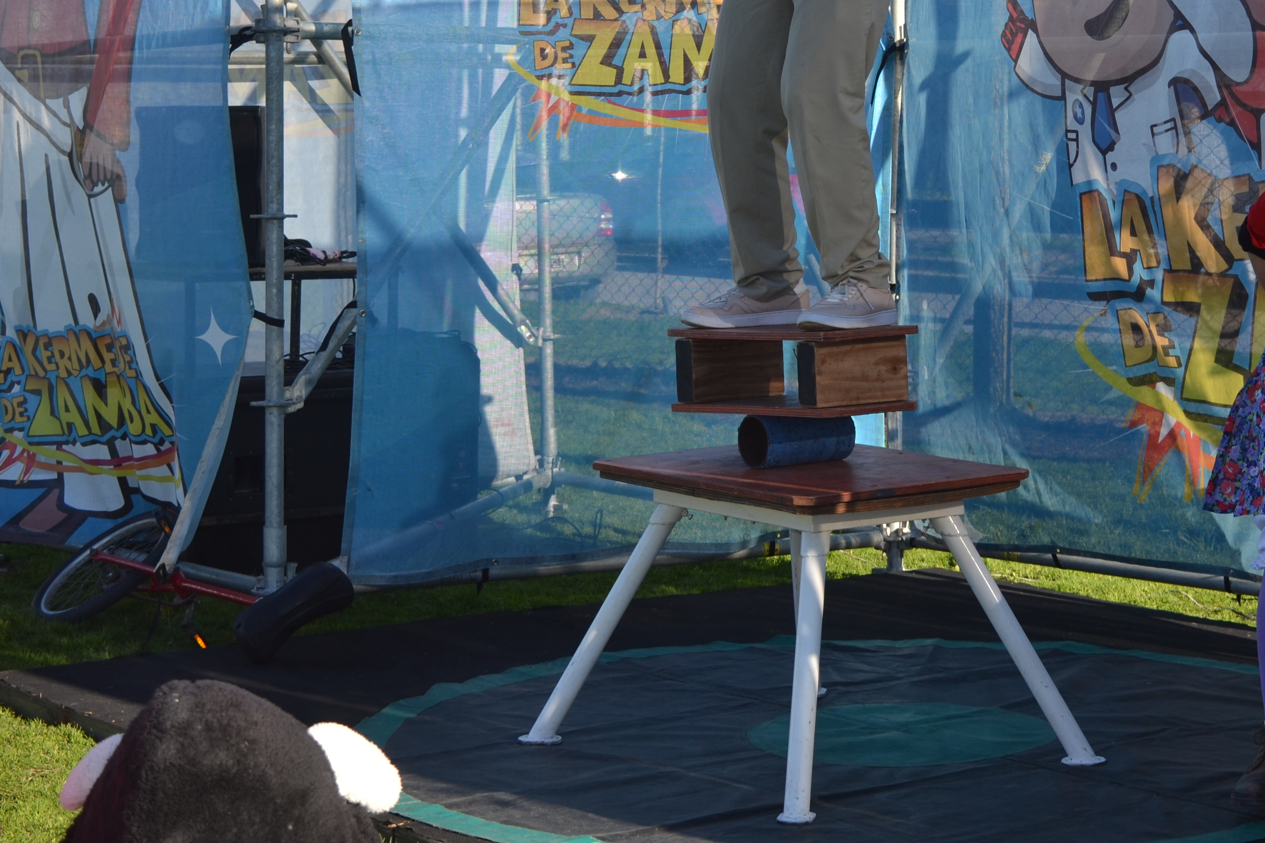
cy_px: 155
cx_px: 984
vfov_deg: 15.6
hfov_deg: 23.1
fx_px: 3051
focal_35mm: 87
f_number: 7.1
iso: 100
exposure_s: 1/200
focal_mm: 35
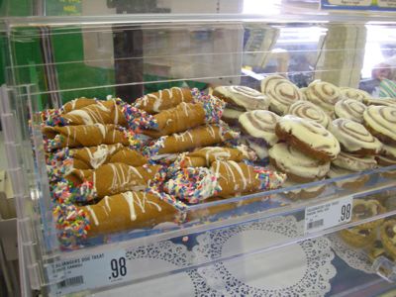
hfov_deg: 52.6
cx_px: 198
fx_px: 400
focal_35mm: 35
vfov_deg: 40.7
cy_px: 148
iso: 123
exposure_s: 1/31.7
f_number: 2.8
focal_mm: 5.8
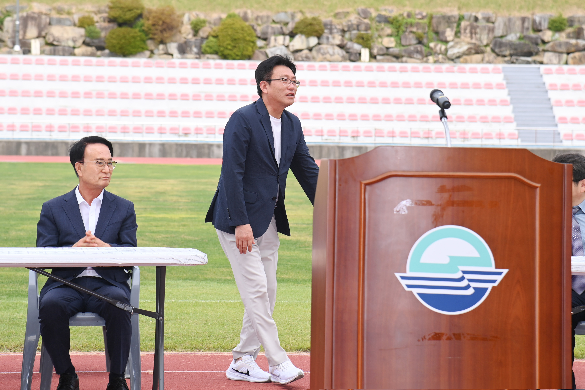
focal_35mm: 120
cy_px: 195
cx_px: 292
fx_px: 1950
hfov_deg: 17.1
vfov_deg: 11.4
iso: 160
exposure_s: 1/250
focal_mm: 120
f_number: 7.1
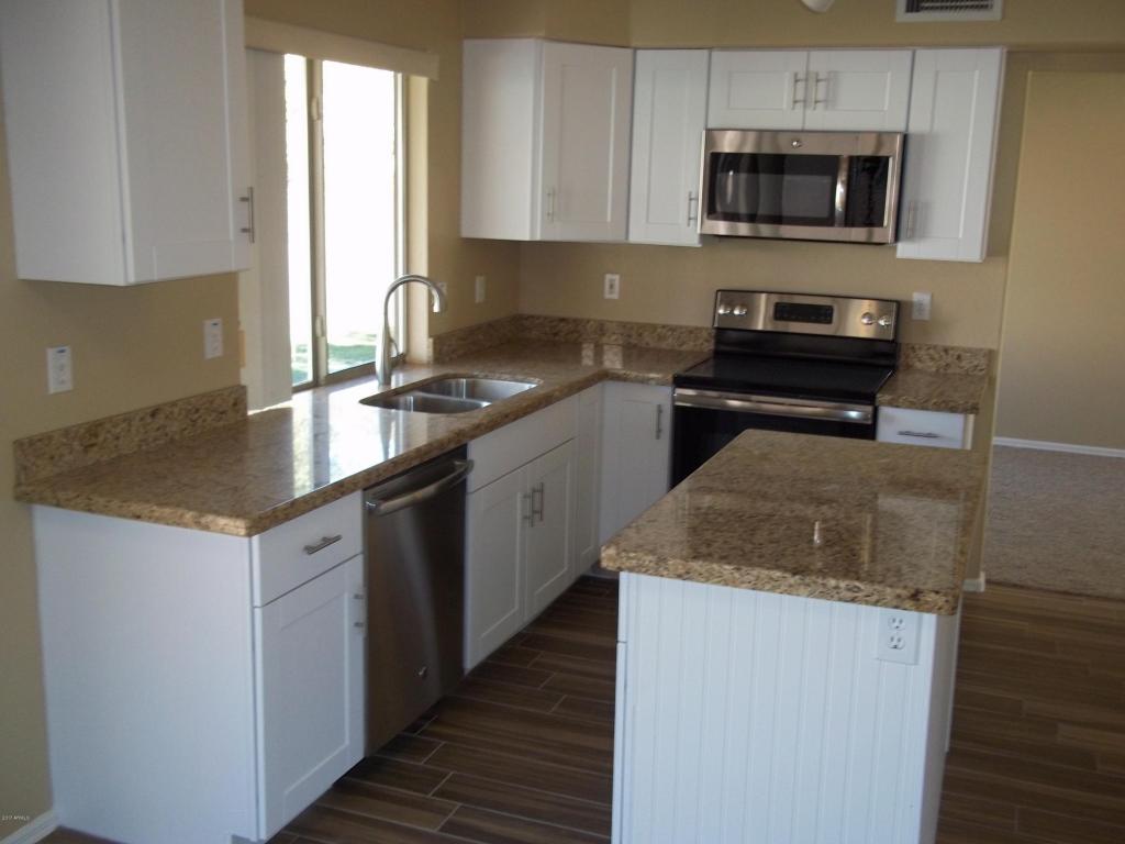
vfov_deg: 39.7
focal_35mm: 36
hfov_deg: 51.4
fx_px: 1170
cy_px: 422
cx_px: 562
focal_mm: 6.5
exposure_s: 1/40
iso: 160
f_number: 3.1
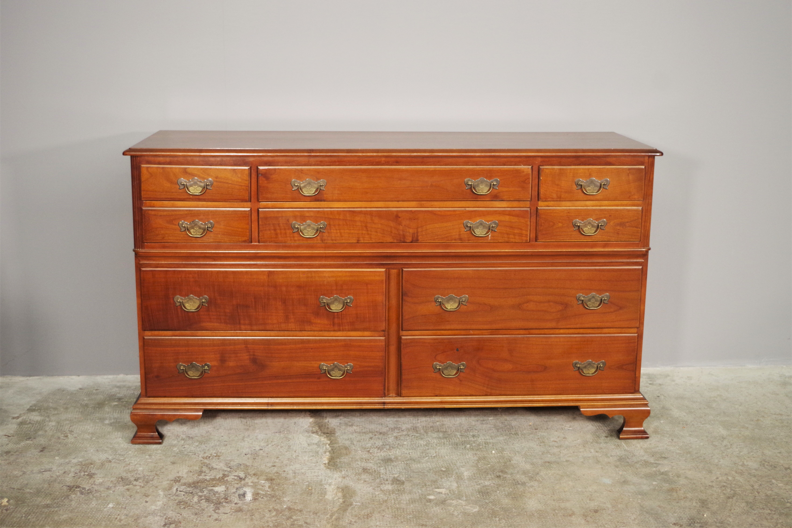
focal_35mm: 46
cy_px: 264
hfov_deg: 42.7
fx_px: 1012
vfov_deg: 29.2
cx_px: 396
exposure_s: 1/60
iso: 800
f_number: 4
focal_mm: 30.63
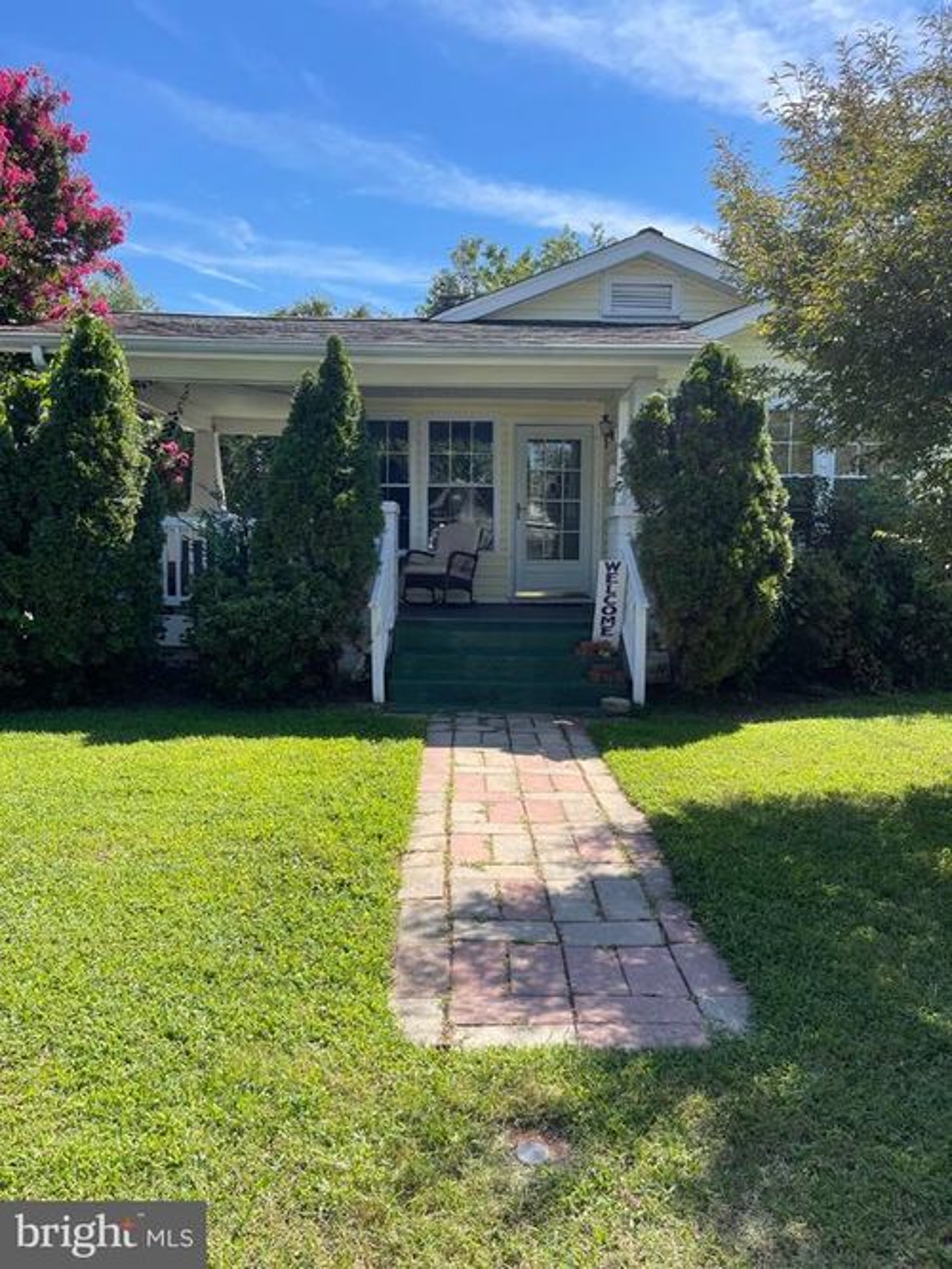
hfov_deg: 54.9
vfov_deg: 69.4
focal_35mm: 25
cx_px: 476
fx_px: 917
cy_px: 634
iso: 32
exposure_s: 1/2165
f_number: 1.6
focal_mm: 5.1
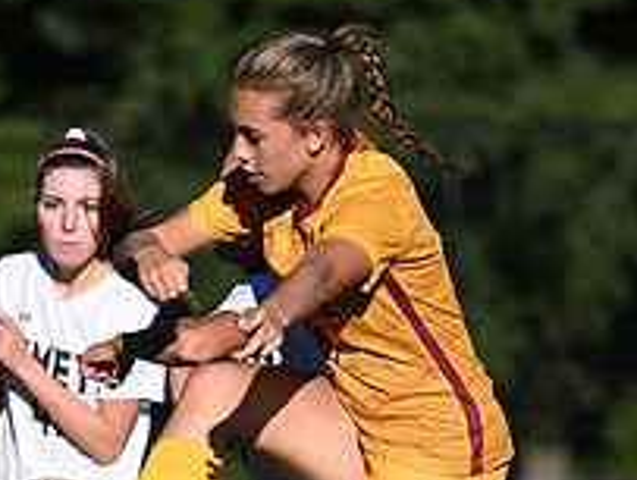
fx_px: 7079
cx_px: 144
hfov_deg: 5.1
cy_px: 409
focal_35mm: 384
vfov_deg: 3.9
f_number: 2.8
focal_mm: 140
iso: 180
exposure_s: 1/4000
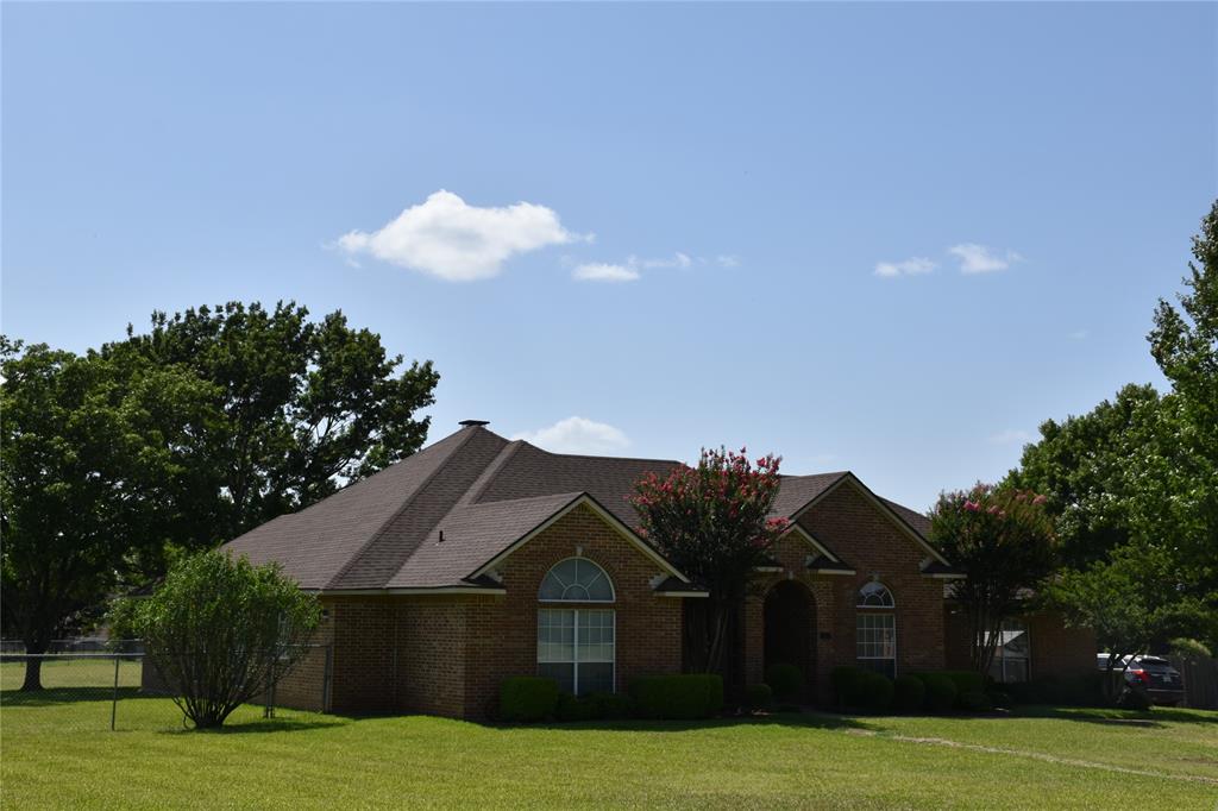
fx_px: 1725
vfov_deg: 26.5
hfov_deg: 38.9
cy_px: 406
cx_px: 609
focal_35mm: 51
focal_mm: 34
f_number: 10
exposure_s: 1/400
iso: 200
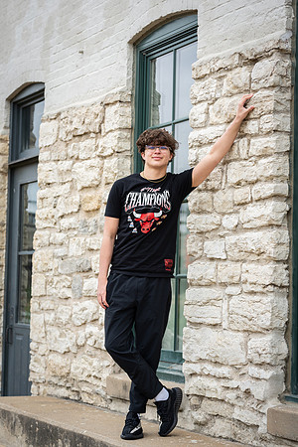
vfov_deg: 23.9
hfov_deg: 16.1
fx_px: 1055
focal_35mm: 85
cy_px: 224
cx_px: 149
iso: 50
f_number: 3.5
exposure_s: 1/125
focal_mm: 85
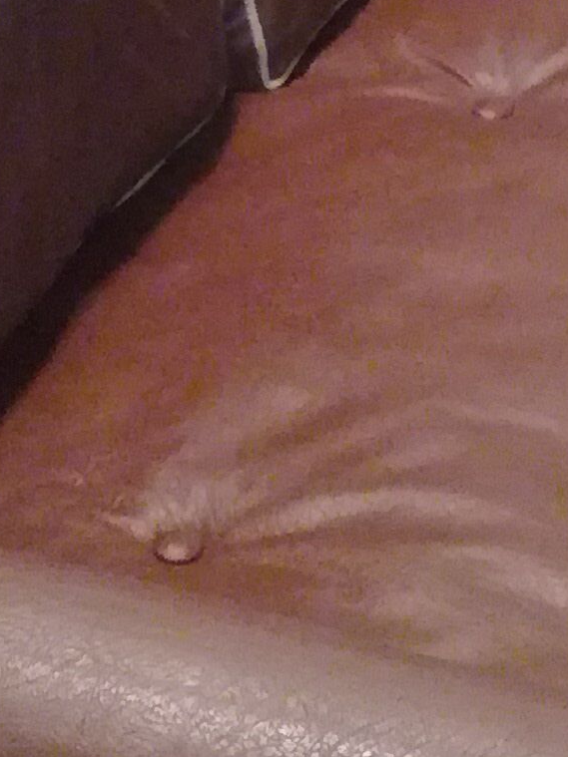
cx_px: 427
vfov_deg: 13.3
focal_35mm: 148
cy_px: 216
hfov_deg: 10.0
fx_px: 3239
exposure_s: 1/20
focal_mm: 3.79
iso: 500
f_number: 2
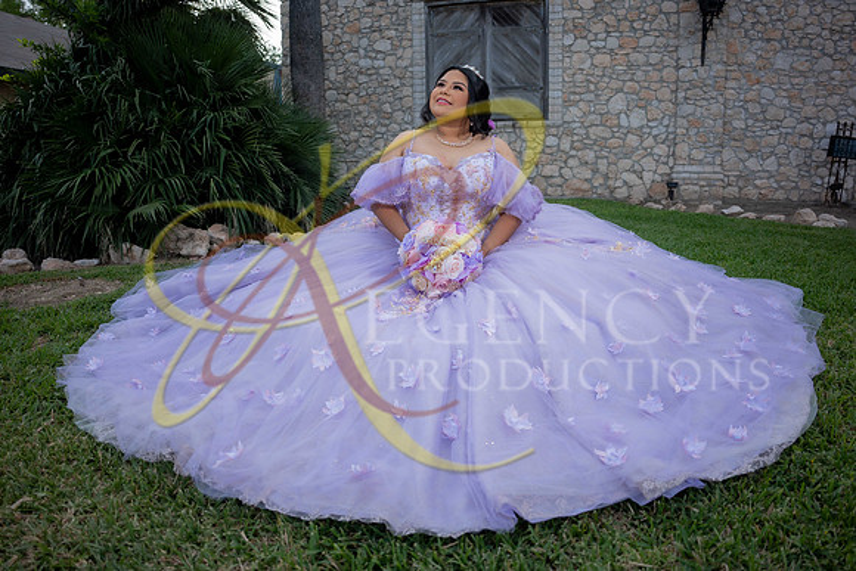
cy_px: 286
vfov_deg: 62.0
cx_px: 428
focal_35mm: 20
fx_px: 476
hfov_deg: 84.0
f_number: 2.8
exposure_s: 1/800
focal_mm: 20
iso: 125
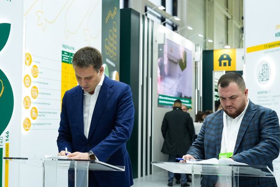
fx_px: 490
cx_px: 155
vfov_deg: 21.6
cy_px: 100
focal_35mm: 63
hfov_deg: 31.8
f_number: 4.5
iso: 1000
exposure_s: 1/320
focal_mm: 54
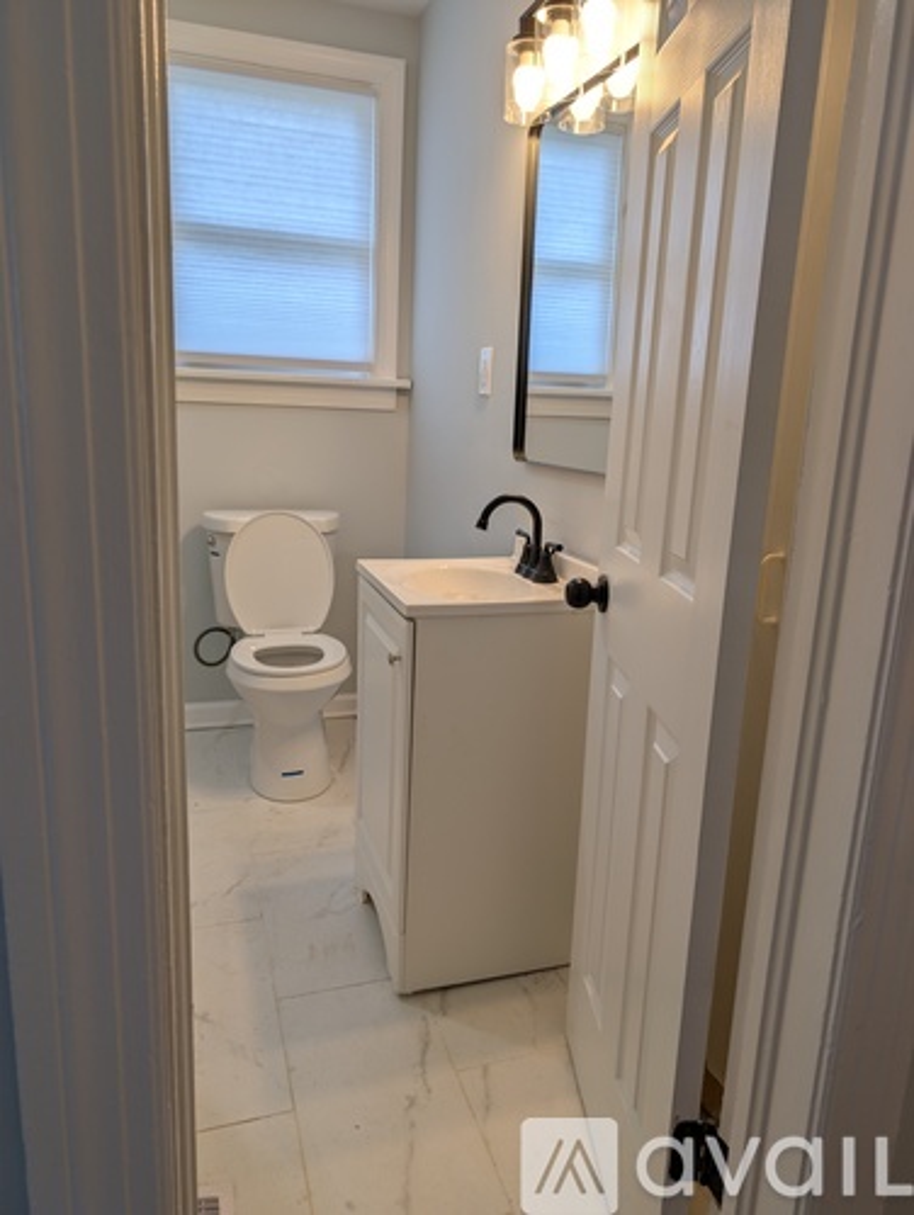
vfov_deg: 71.5
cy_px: 608
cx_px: 457
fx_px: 843
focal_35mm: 24
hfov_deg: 56.9
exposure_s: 1/60
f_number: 1.68
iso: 19
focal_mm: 6.9
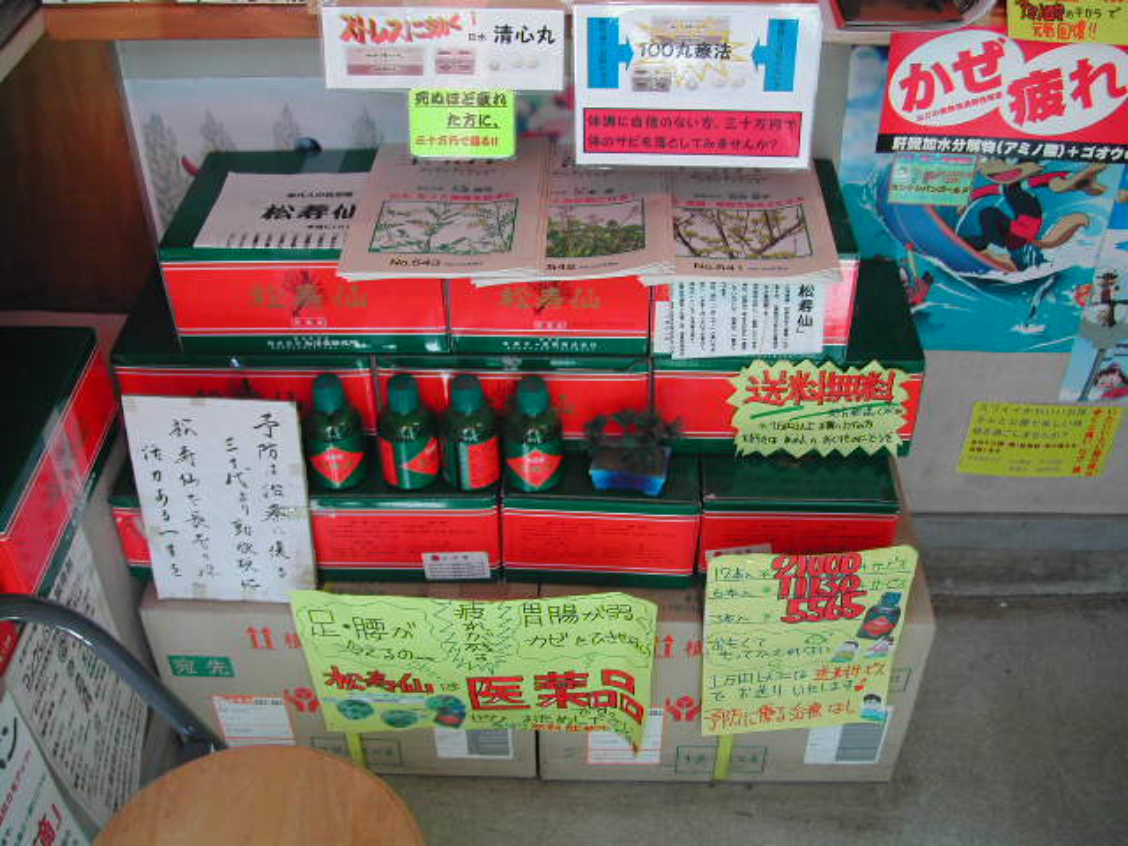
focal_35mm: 38
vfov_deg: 37.7
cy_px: 423
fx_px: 1238
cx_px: 564
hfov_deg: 49.0
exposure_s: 1/75.1
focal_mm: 8
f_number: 2.8
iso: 100
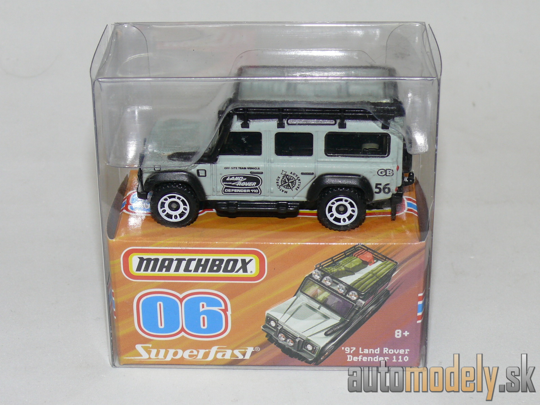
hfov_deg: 22.0
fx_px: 1388
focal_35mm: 89
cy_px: 202
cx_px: 270
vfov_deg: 16.6
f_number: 4
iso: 100
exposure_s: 1/30
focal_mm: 12.4
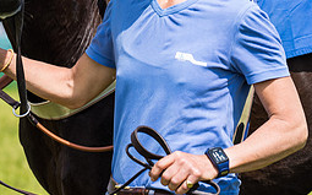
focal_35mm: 494
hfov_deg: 4.3
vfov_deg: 2.7
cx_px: -4
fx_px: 4198
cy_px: -68
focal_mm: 135
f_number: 5
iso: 50
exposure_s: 1/500
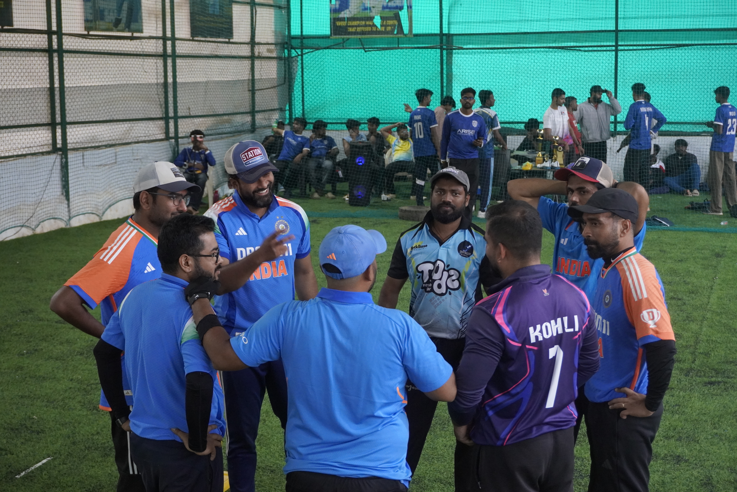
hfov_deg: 33.4
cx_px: 368
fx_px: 1229
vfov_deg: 22.7
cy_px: 246
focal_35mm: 60
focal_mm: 40
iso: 2500
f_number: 5.6
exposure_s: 1/200
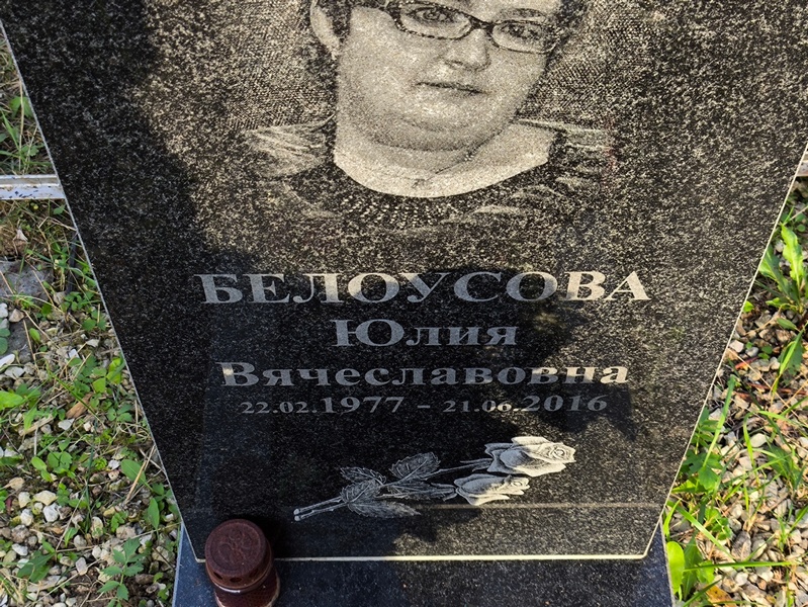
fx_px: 1168
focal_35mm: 50
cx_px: 404
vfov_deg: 29.1
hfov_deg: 38.2
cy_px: 304
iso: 50
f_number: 1.7
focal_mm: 4.71
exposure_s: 1/100
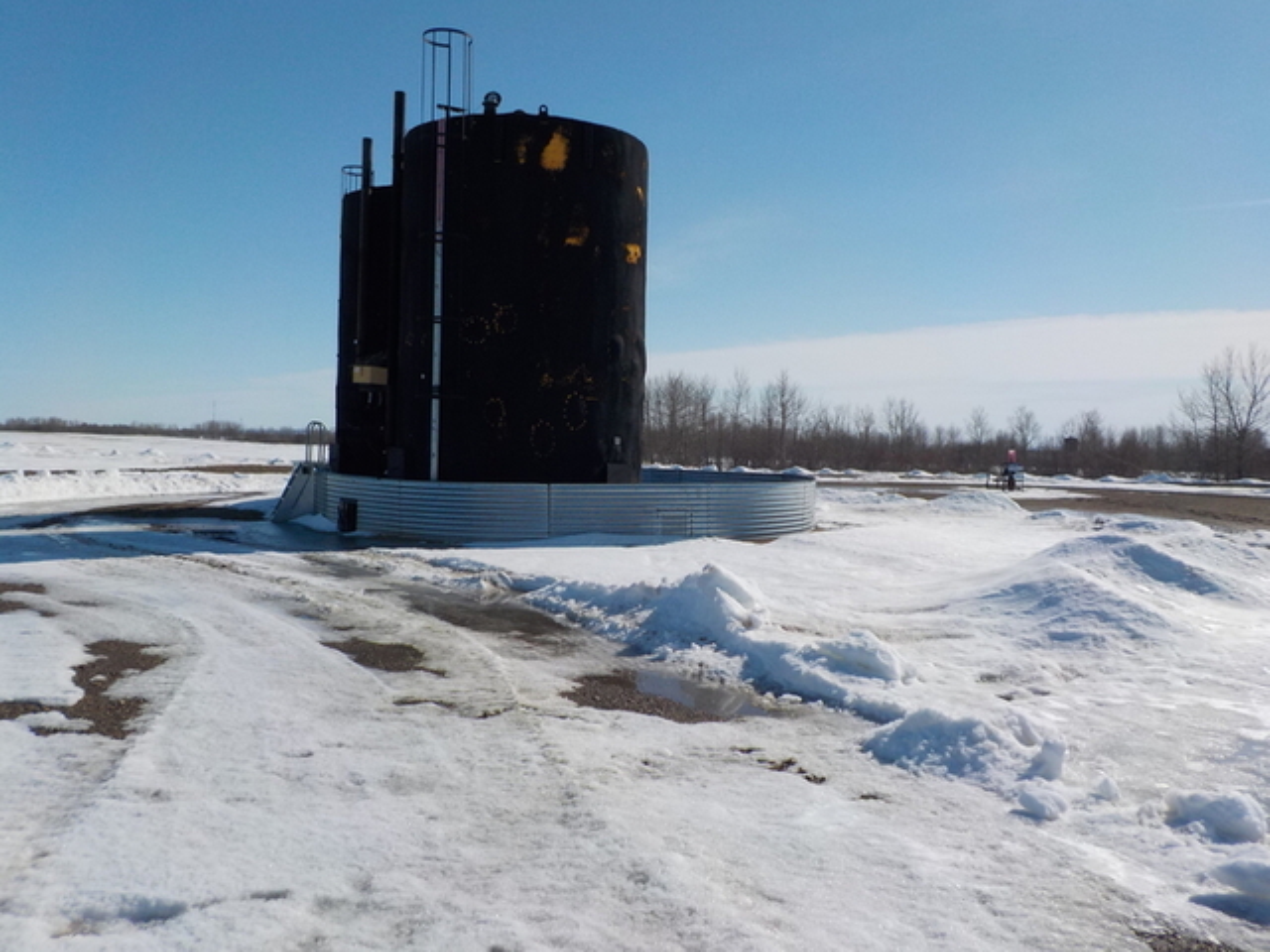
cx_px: 635
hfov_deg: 60.0
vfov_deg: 46.8
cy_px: 476
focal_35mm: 30
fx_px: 1101
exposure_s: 1/1000
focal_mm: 4.1
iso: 125
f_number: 6.6
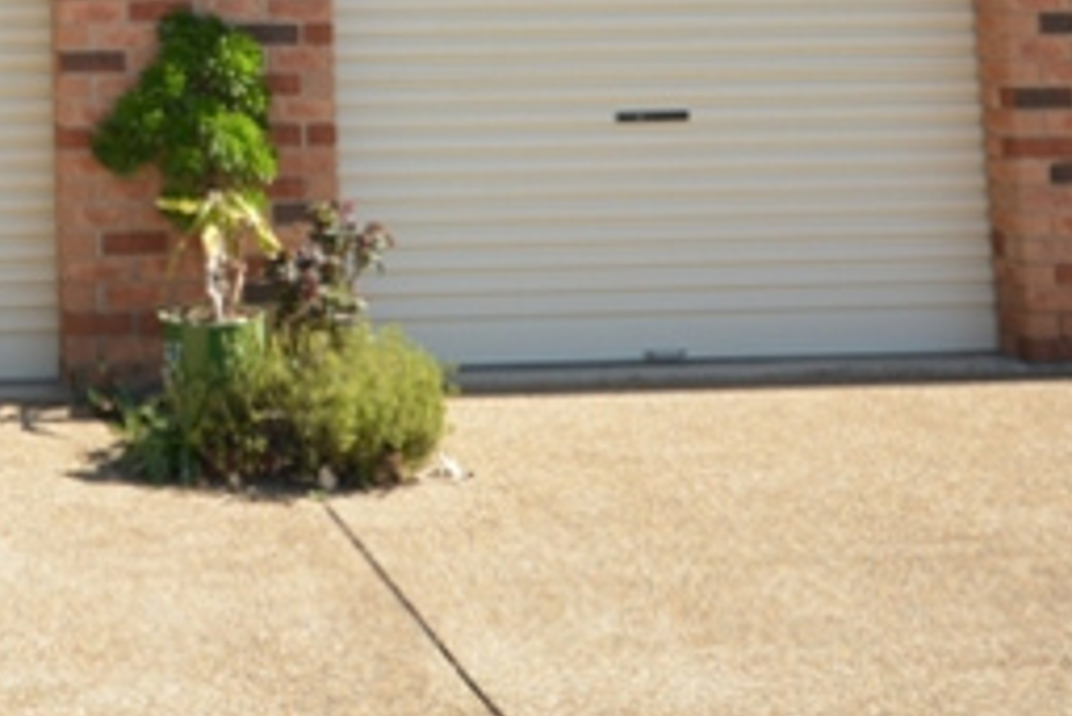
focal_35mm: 60
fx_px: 1788
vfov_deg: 19.0
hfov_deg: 30.1
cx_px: -96
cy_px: -450
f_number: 4
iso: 220
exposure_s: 1/60
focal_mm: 10
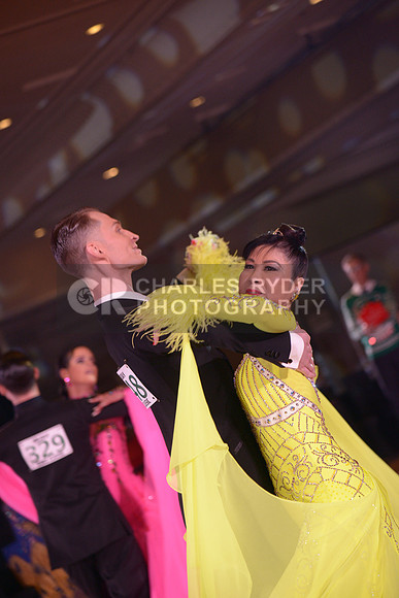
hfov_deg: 11.4
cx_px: 200
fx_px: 1994
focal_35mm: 120
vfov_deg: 17.1
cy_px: 299
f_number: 4
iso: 1250
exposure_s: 1/200
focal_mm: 120
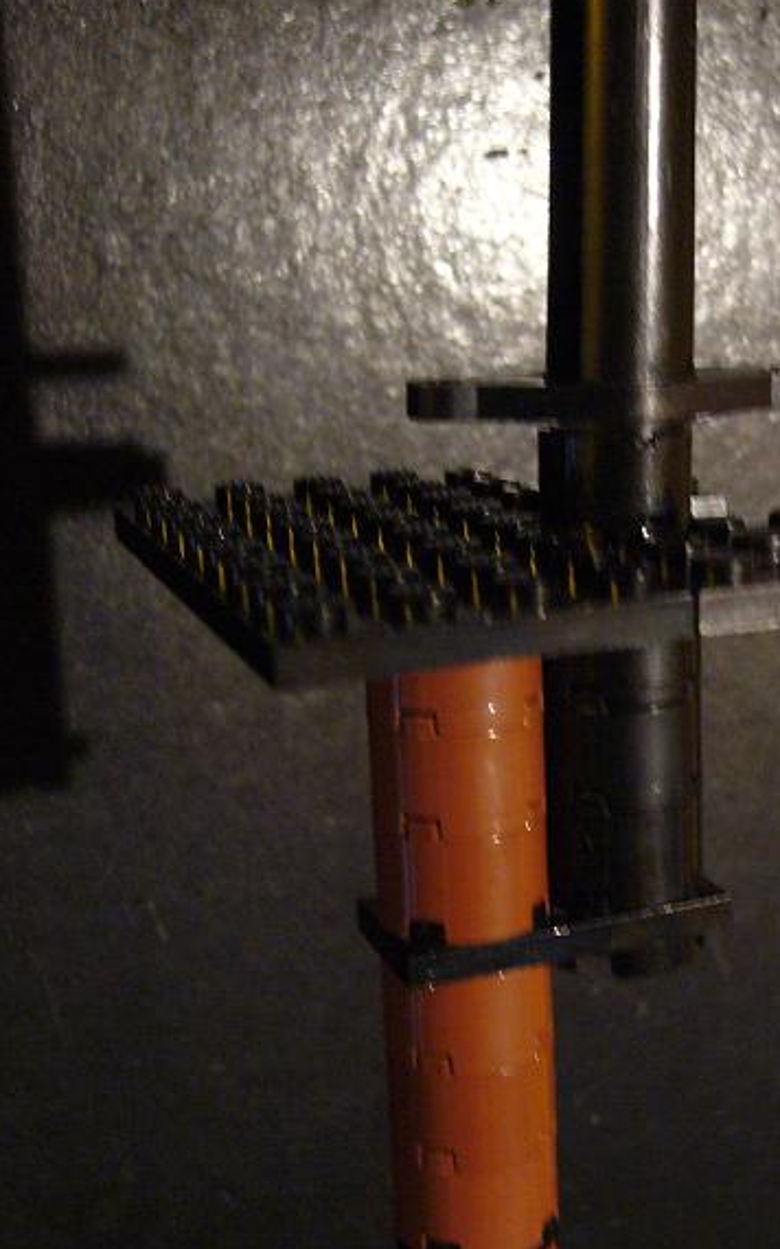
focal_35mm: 50
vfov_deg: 40.3
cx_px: 576
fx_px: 1701
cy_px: 620
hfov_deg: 25.5
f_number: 2.8
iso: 200
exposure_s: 1/8
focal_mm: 5.8
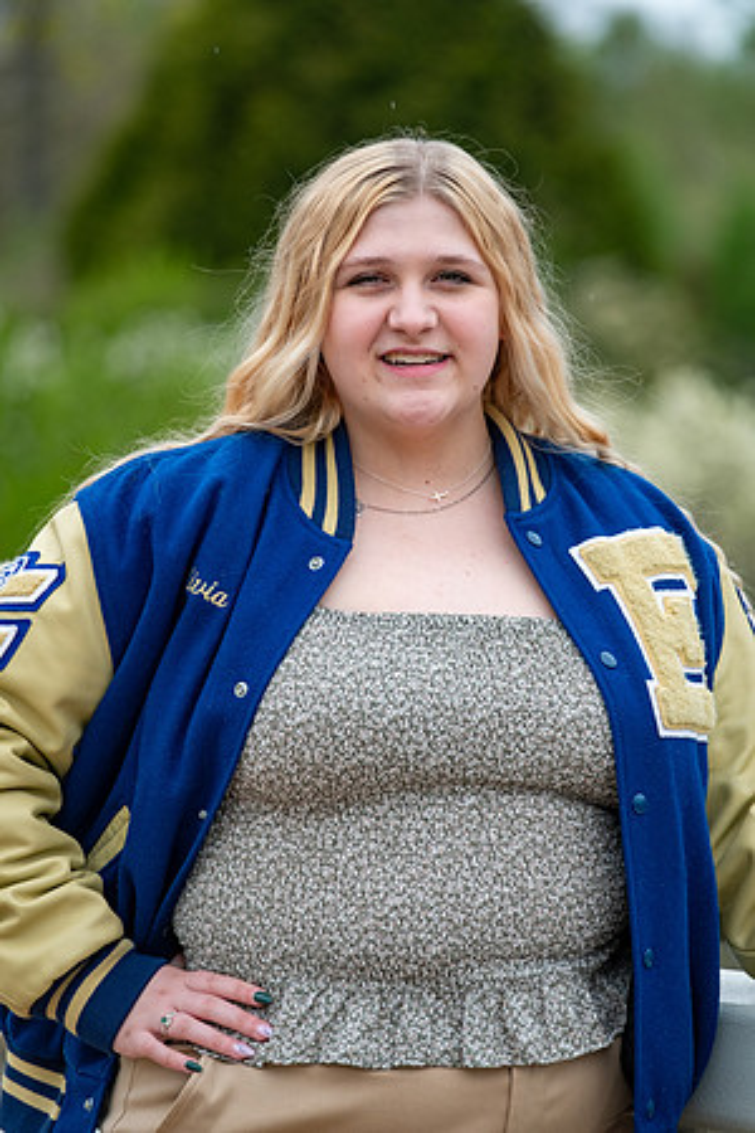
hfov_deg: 7.4
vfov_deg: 11.1
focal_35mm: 186
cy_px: 566
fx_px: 5851
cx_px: 378
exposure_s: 1/1000
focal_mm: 124.3
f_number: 2.8
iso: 250
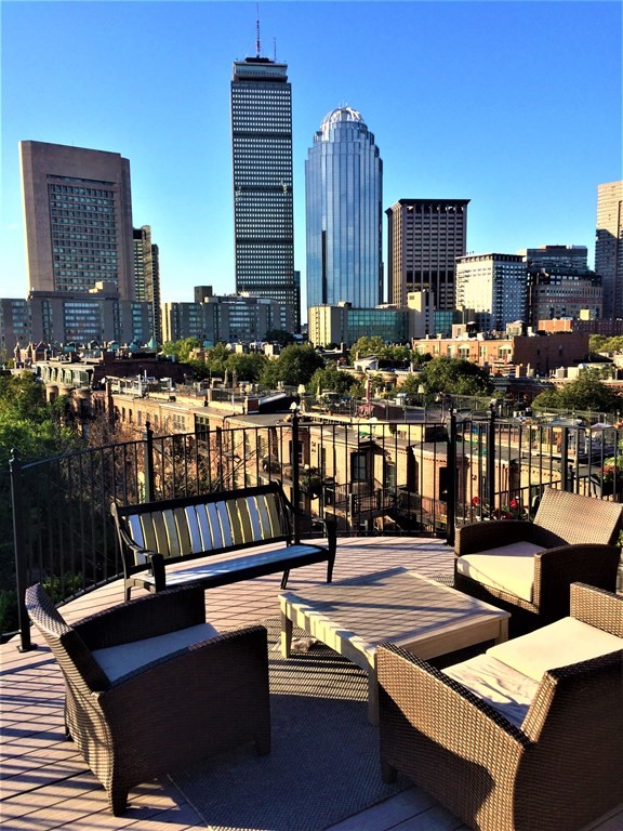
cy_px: 416
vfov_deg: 61.7
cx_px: 312
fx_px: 696
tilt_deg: -7.1
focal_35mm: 29
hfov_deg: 48.2
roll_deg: +1.6
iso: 32
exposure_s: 1/1026
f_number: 2.2
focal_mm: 4.15
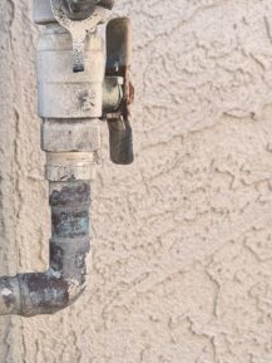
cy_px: 374
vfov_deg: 22.0
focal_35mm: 85
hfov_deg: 17.2
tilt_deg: -20.9
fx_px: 890
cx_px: 53
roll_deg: +1.0
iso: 80
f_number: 1.78
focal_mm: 6.76
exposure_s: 1/992
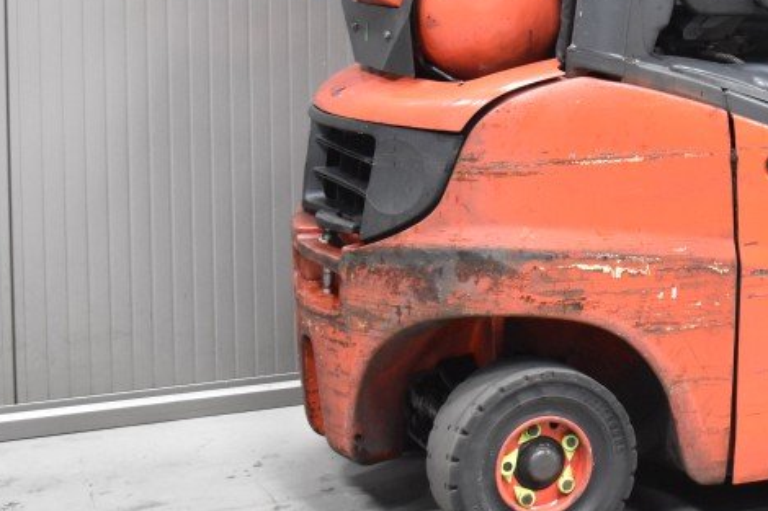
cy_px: -51
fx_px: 1962
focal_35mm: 92
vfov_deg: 14.5
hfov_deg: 21.1
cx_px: 838
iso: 1600
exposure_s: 1/20
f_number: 5
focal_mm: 24
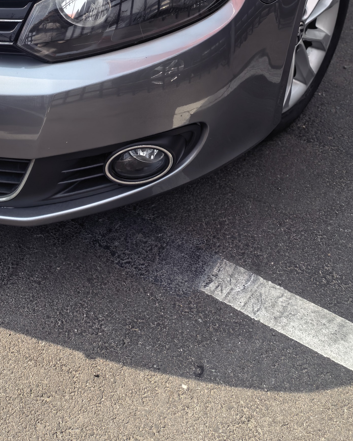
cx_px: 70
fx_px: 718
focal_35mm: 55
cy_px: 27
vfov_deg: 32.1
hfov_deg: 27.1
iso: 50
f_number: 2
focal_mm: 6.98
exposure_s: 1/3636
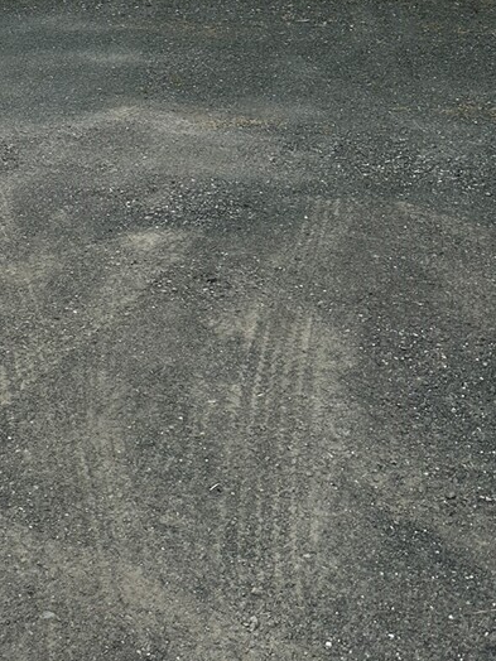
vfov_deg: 26.3
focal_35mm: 66
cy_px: -127
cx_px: -32
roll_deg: -0.5
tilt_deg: -1.7
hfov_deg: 21.3
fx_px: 1261
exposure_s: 1/9709
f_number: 1.78
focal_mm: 6.86
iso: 80
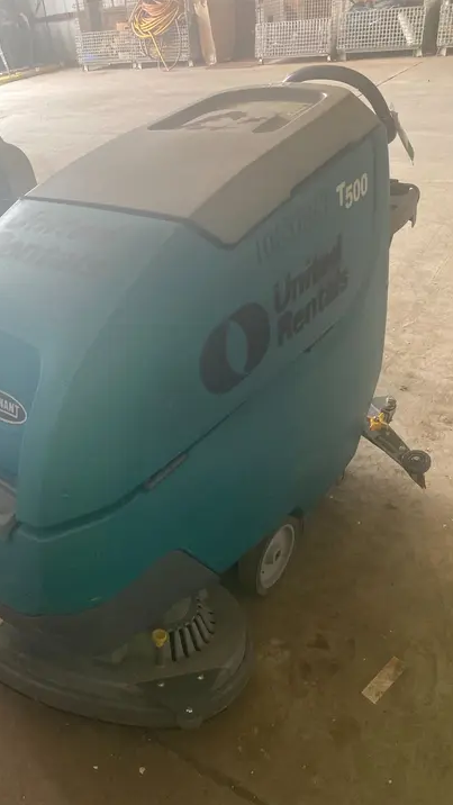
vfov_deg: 66.1
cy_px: 411
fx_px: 619
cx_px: 164
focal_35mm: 29
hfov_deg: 39.9
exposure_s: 1/60
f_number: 1.8
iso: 250
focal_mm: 4.25
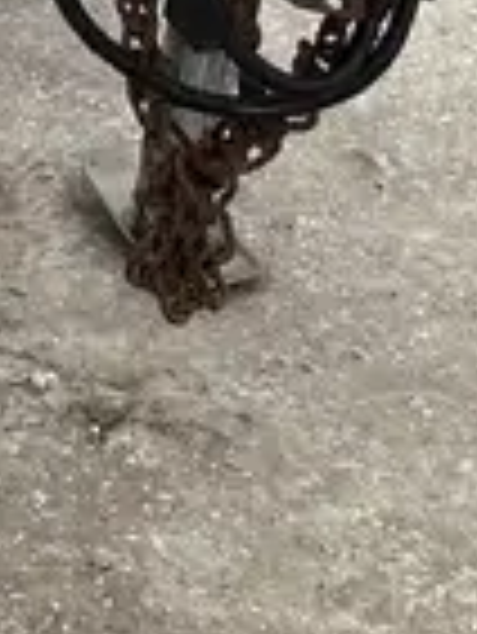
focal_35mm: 135
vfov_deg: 12.3
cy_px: -776
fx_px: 2477
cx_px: -428
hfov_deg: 10.3
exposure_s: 1/1721
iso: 50
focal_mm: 5.1
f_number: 1.6
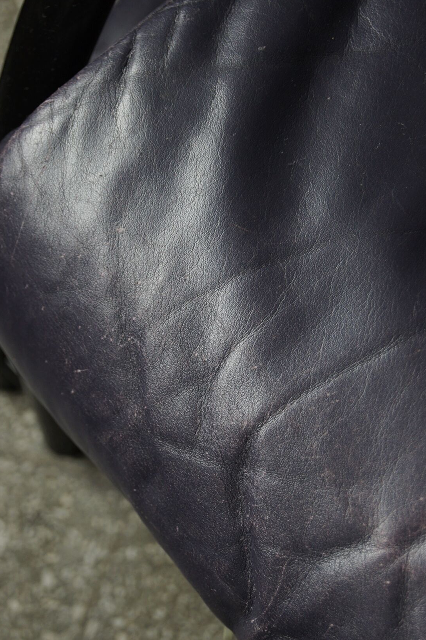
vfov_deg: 22.1
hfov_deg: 14.9
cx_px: 208
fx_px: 1633
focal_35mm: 92
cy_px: 351
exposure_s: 1/40
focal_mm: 50
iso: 400
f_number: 5.6
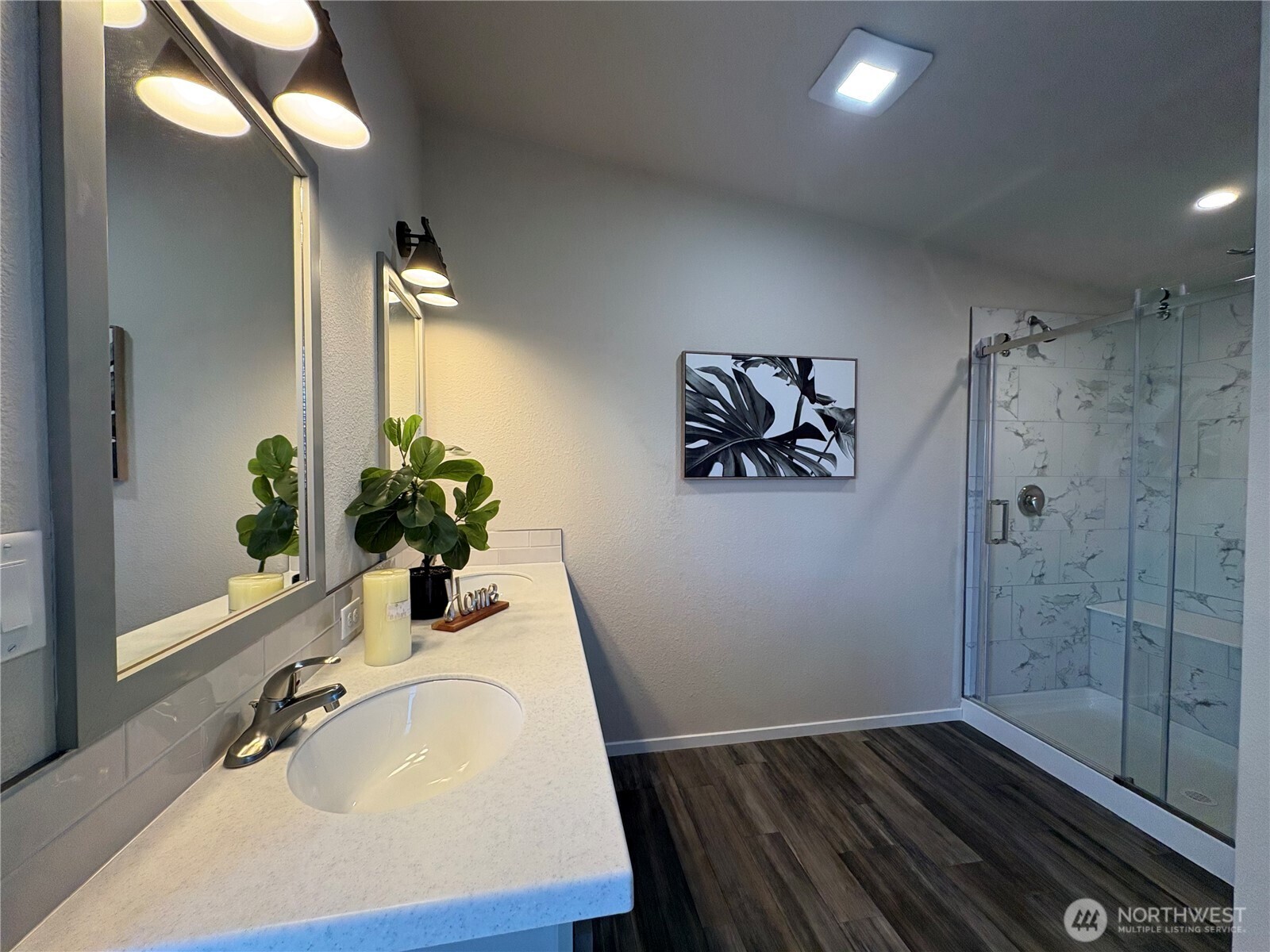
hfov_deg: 102.1
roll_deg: +0.3
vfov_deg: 85.7
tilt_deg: -1.8
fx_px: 514
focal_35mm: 14
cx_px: 635
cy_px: 476
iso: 100
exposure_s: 1/120
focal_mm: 2.22
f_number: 2.2
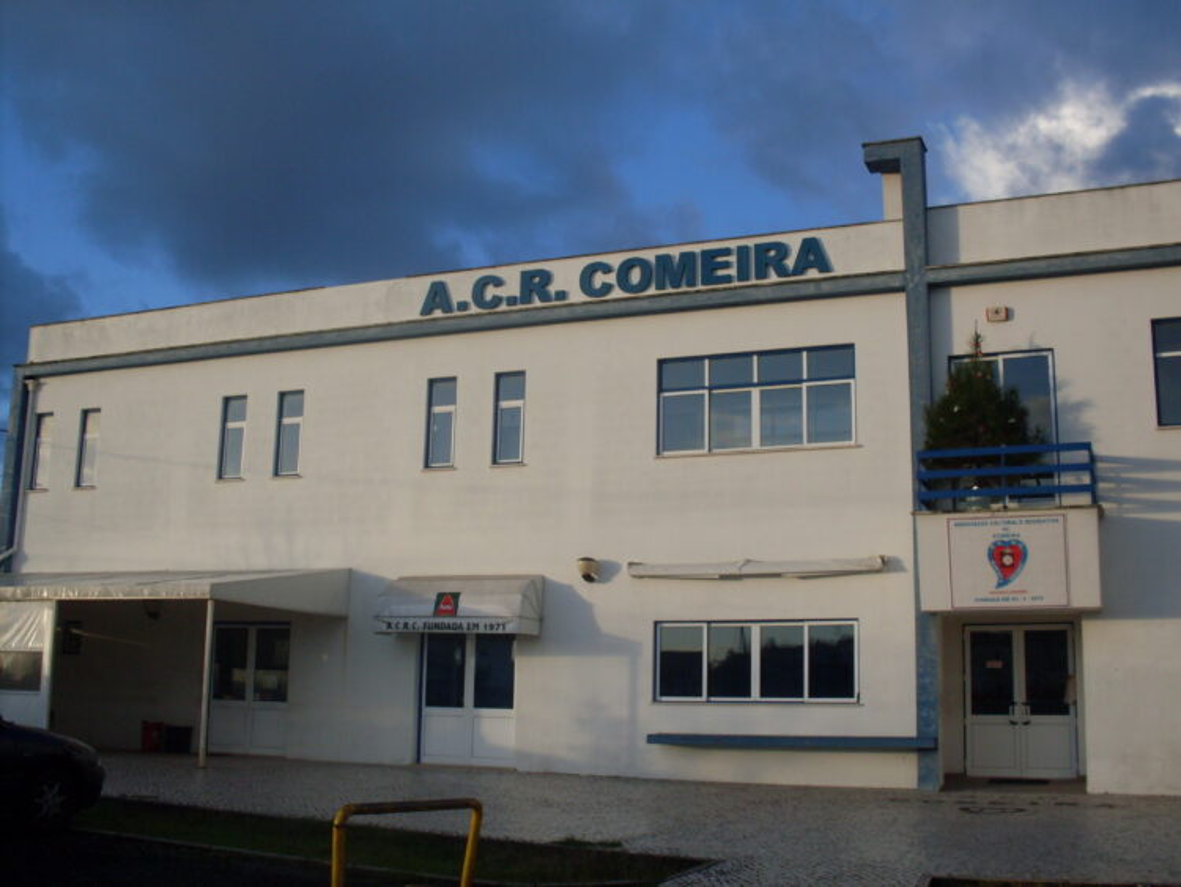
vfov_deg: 37.7
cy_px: 444
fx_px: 1297
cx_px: 590
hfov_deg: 49.0
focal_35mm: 38
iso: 80
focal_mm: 6.3
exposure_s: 1/125
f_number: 8.4
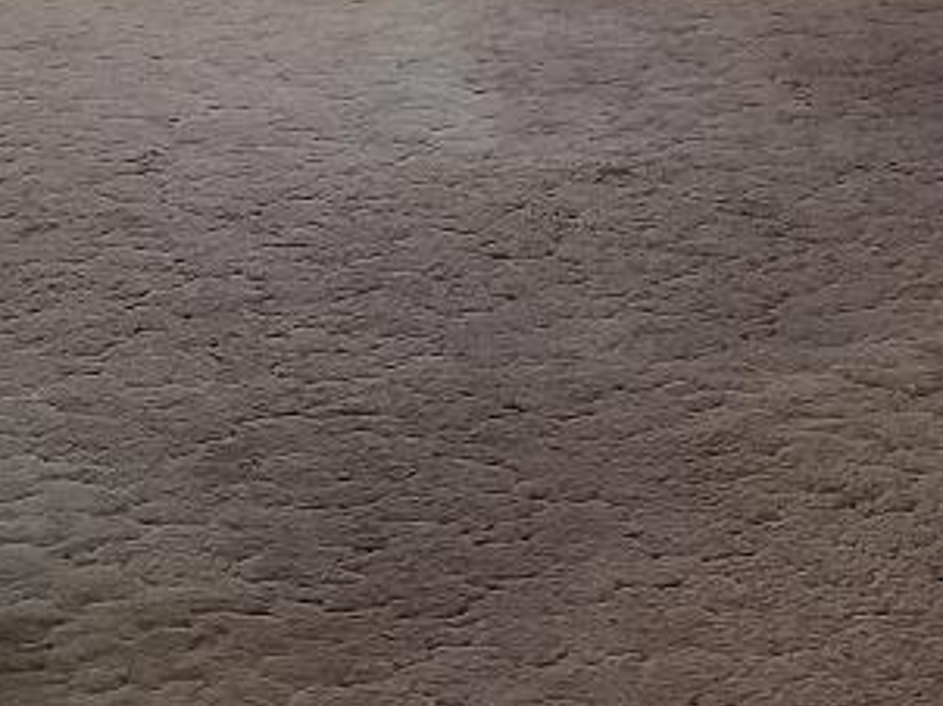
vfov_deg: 11.5
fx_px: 3375
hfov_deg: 15.8
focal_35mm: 124
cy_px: -303
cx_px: 743
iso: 160
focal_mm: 4.2
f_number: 1.7
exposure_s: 1/24
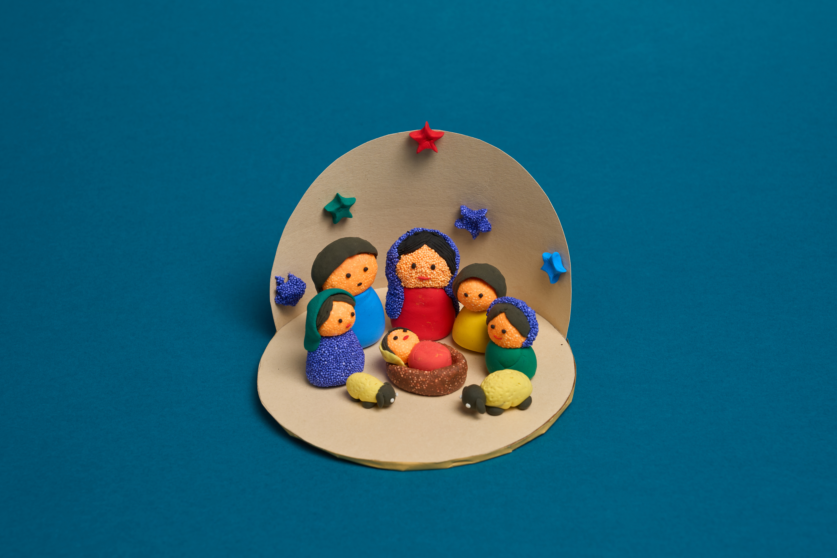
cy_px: 279
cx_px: 418
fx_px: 1627
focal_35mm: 70
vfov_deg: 19.5
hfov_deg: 28.8
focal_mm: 70
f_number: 10
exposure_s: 1/100
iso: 160
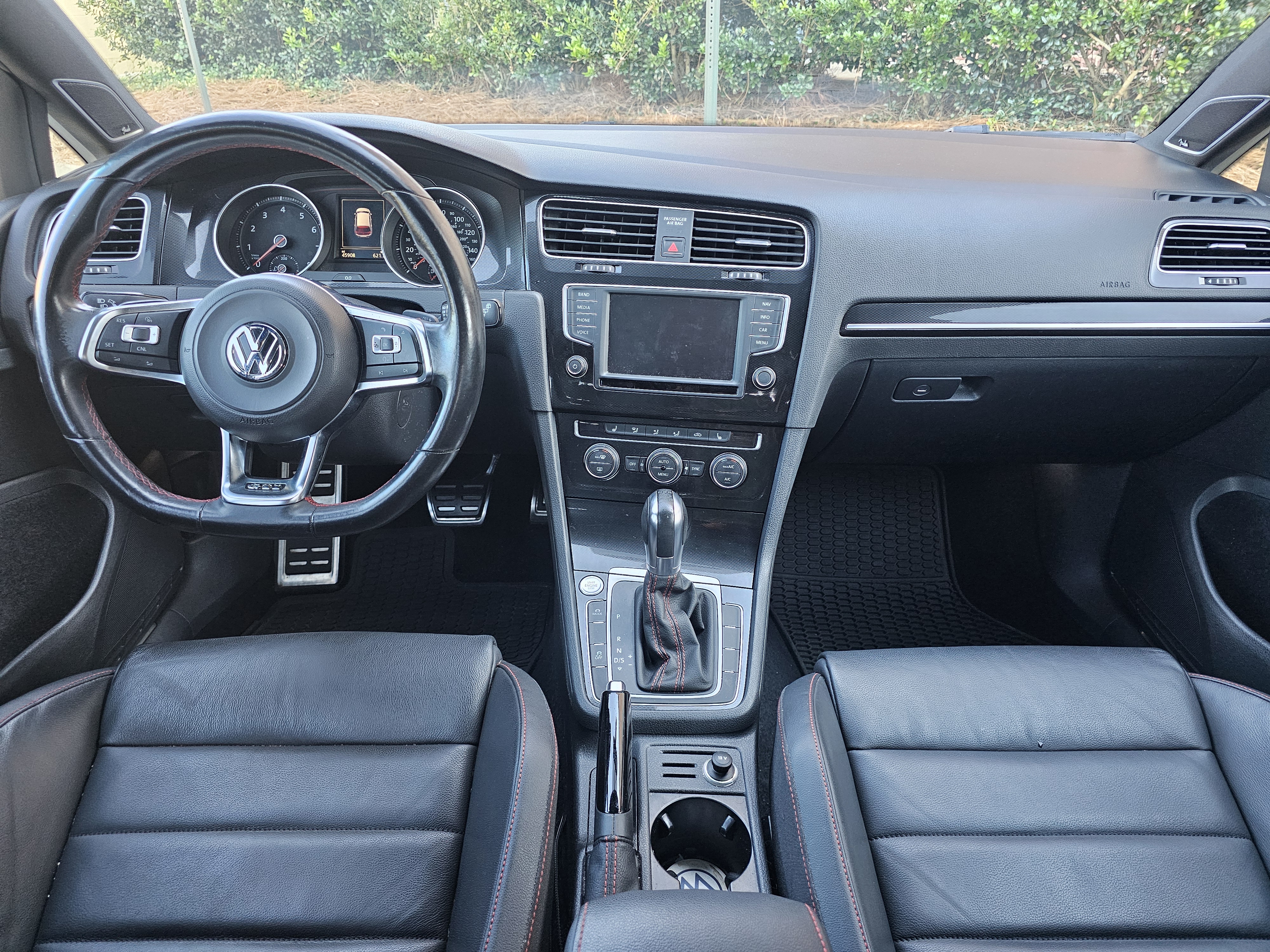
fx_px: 844
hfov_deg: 73.9
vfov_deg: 58.9
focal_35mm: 23
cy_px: 476
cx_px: 635
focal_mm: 6.3
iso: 640
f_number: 1.7
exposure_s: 1/120
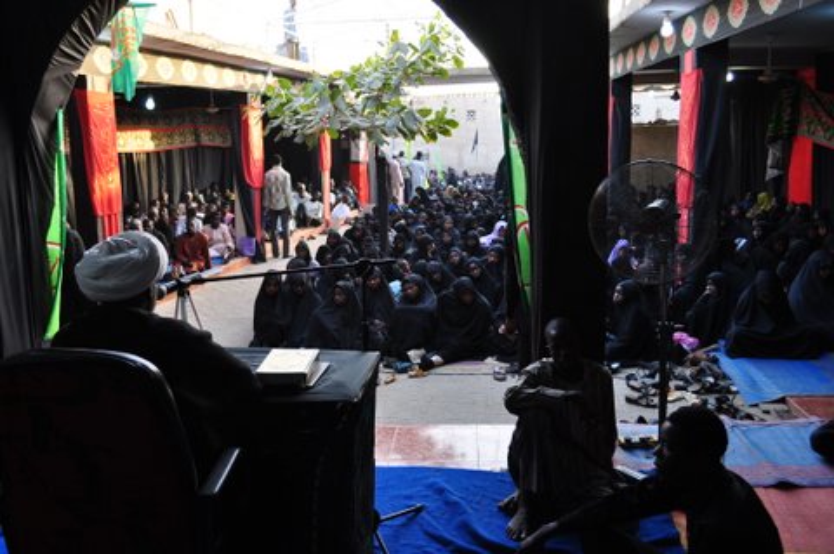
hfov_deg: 62.0
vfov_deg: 43.5
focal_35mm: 30
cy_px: 277
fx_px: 694
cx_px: 417
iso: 400
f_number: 4
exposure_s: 1/60
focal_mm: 20
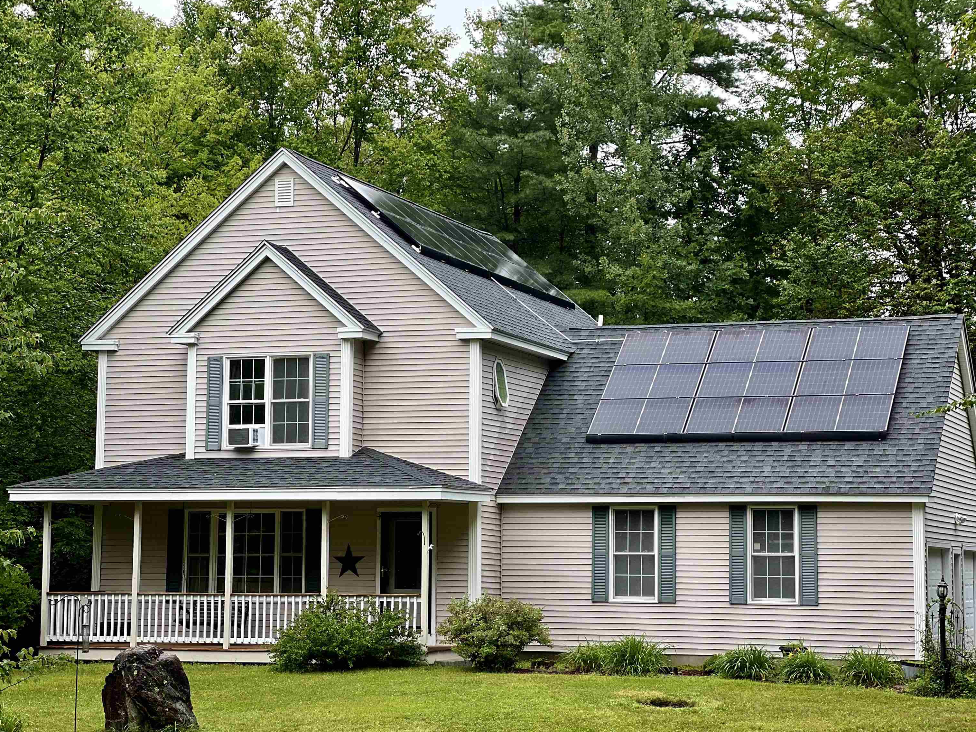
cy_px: 367
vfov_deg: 18.9
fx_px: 2199
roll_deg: -0.2
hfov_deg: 25.0
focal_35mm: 78
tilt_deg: +5.4
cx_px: 487
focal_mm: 9
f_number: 2.8
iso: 20
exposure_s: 1/121
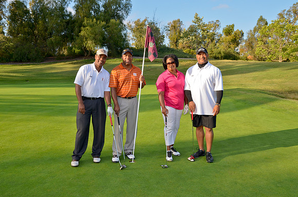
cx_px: 149
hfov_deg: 57.3
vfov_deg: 39.8
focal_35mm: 33
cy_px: 98
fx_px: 273
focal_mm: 22
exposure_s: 1/200
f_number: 5.6
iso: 100
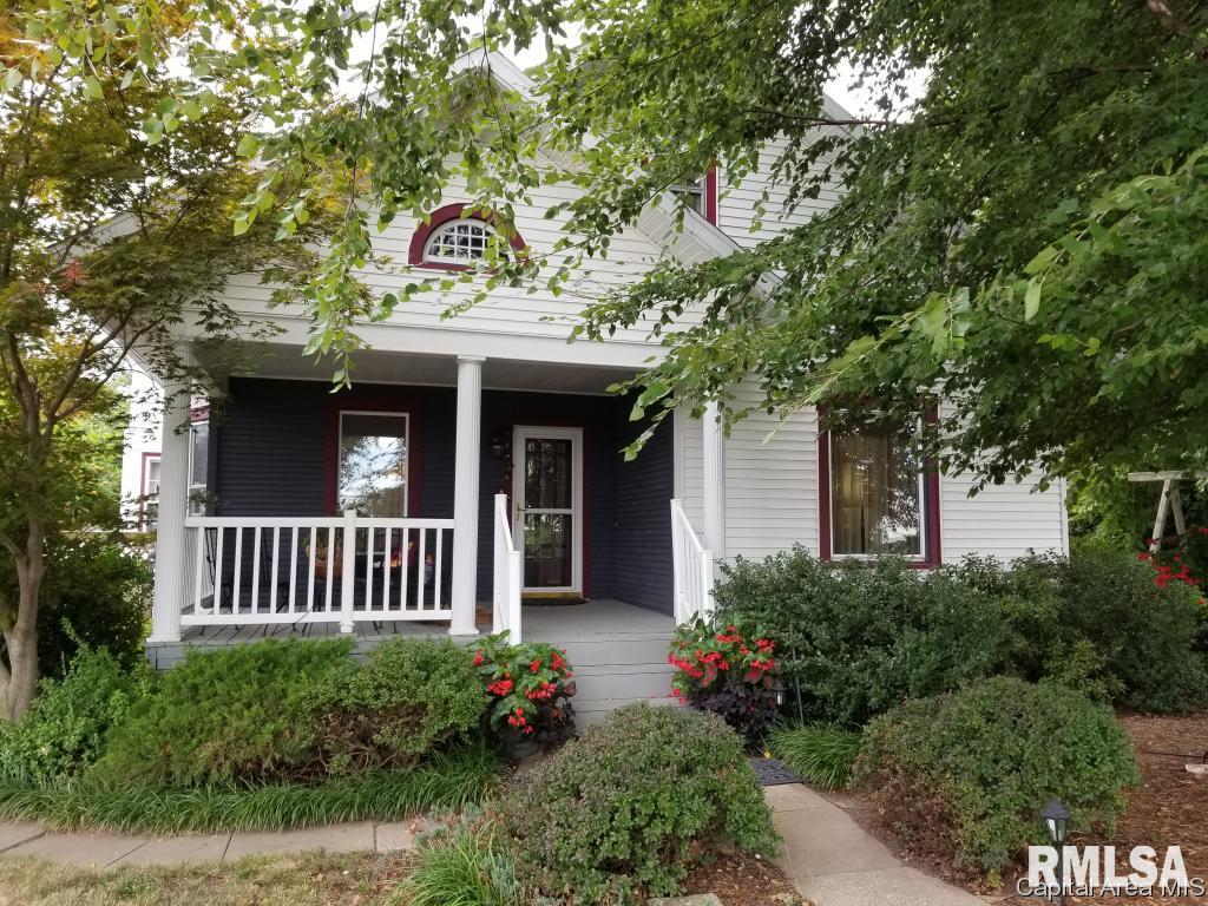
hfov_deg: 67.3
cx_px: 604
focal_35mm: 26
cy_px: 453
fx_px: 907
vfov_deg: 53.1
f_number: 1.7
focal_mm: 4.3
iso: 64
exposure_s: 1/120
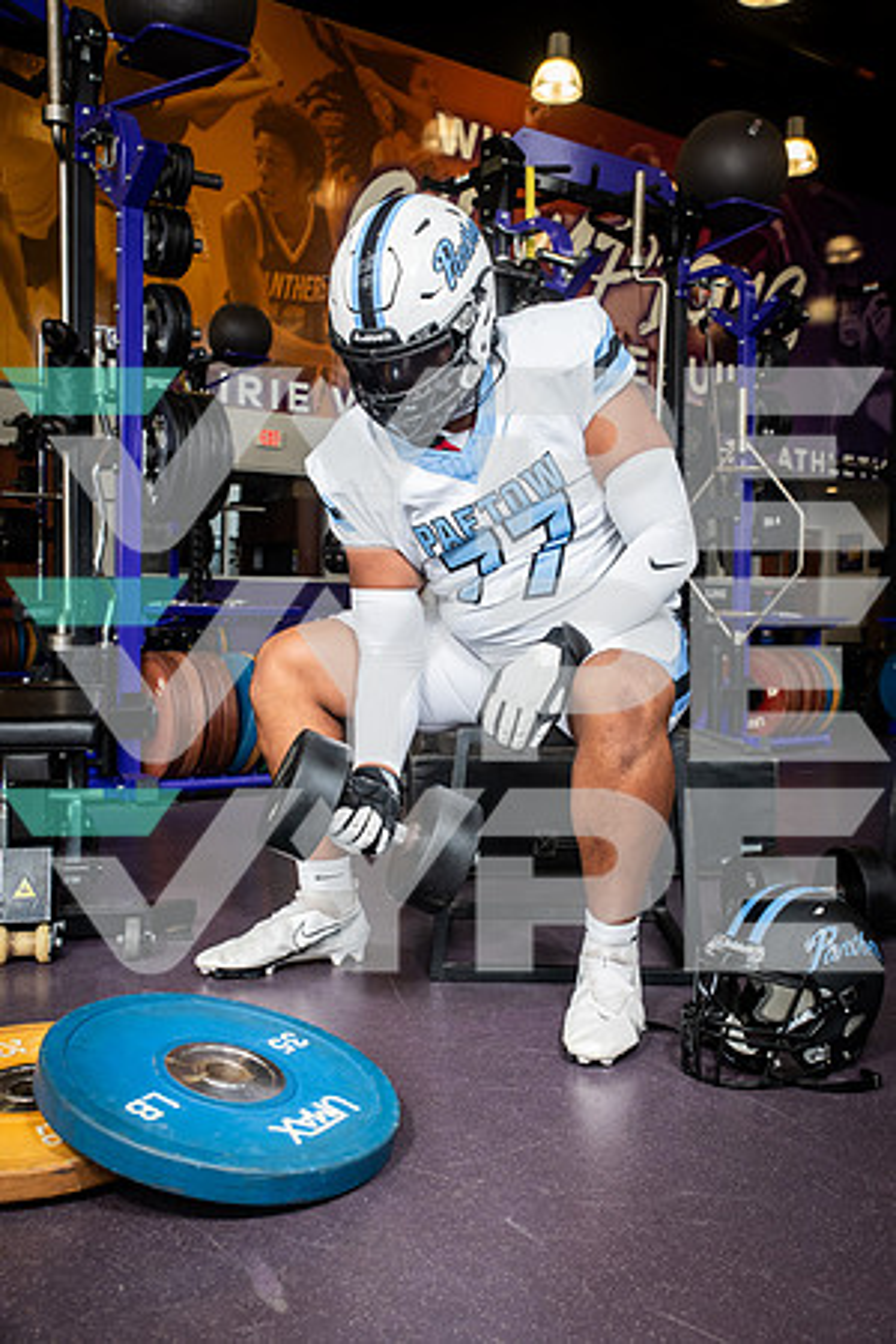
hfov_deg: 37.9
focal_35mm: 35
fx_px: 1307
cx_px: 448
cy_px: 672
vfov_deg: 54.4
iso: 800
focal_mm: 35
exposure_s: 1/250
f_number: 7.1
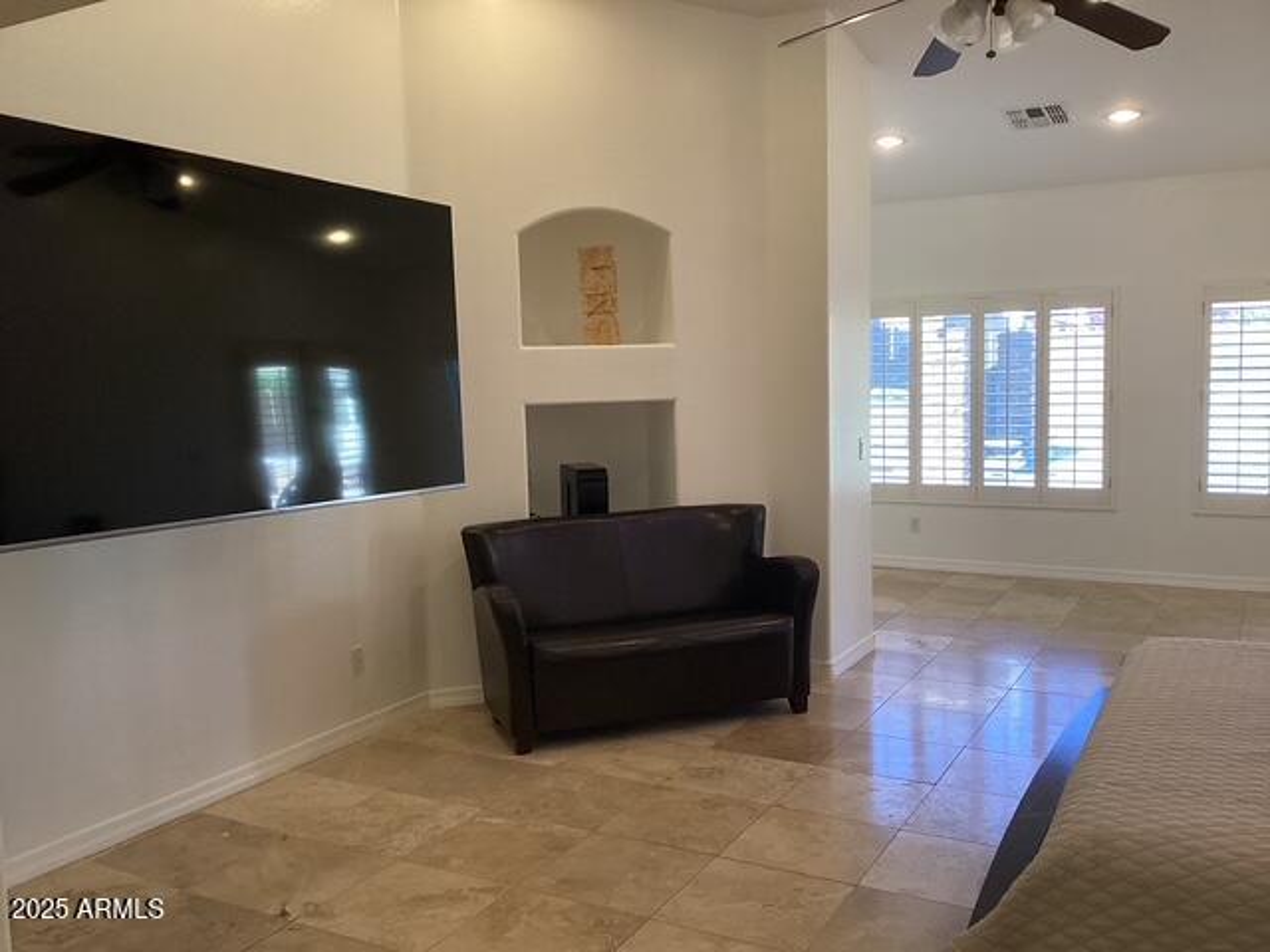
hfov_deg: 58.4
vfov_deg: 45.4
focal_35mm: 31
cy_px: 476
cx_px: 635
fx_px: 1137
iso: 80
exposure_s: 1/100
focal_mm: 3.3
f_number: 2.4
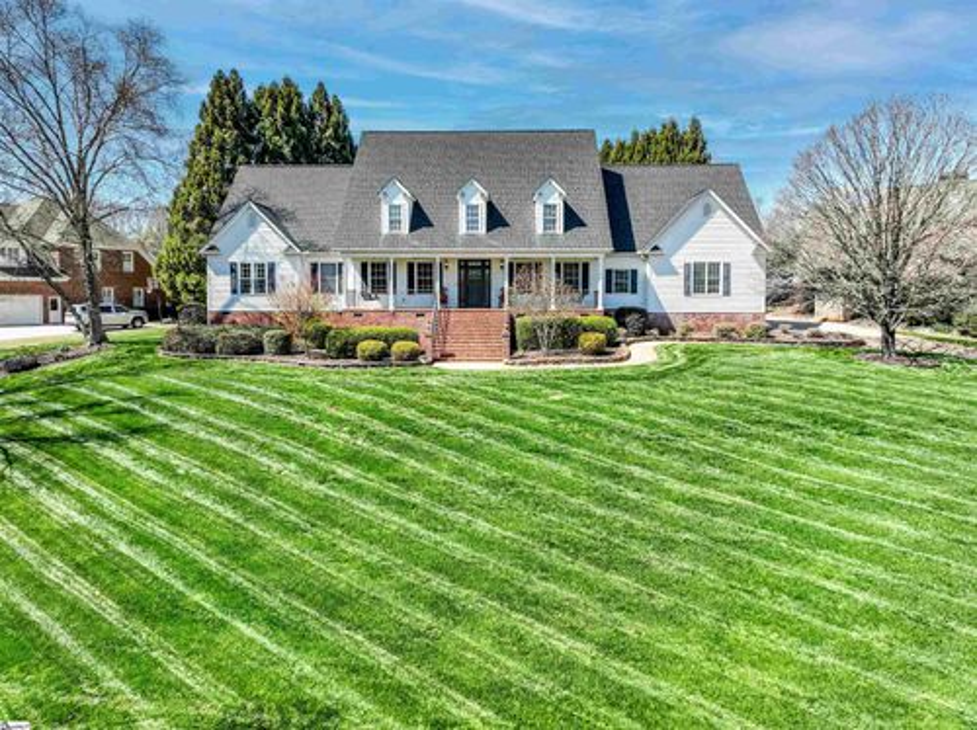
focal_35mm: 24
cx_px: 488
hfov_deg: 71.6
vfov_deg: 56.7
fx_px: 677
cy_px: 365
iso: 100
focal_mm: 12.29
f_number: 2.8
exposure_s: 1/800
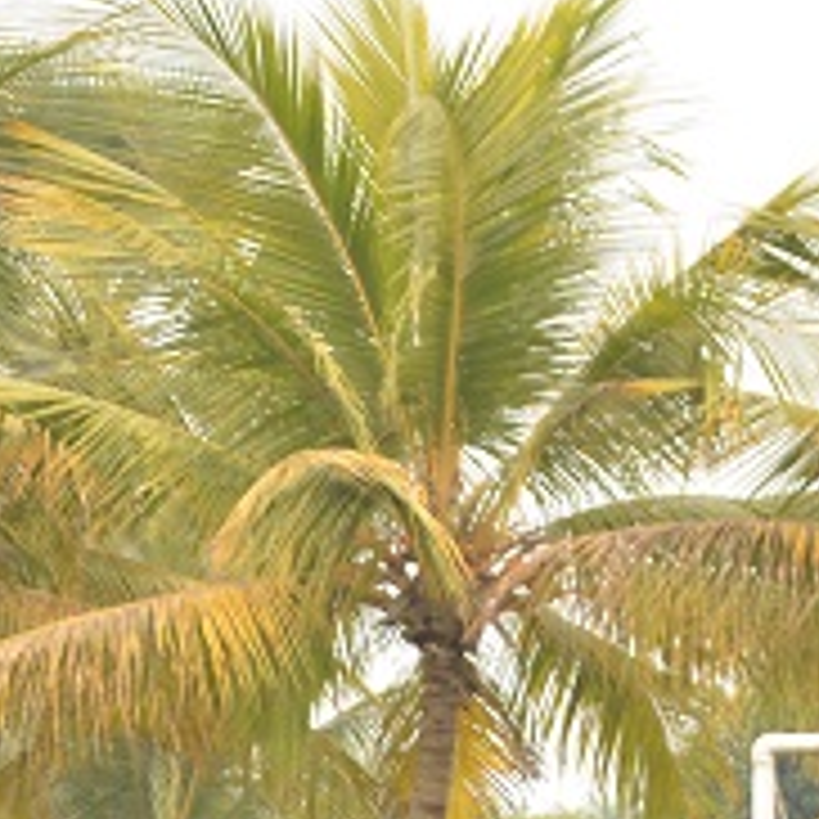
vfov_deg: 9.2
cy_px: 796
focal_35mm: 189
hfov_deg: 8.5
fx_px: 5059
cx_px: 1912
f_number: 6.3
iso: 160
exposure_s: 1/100
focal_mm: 30
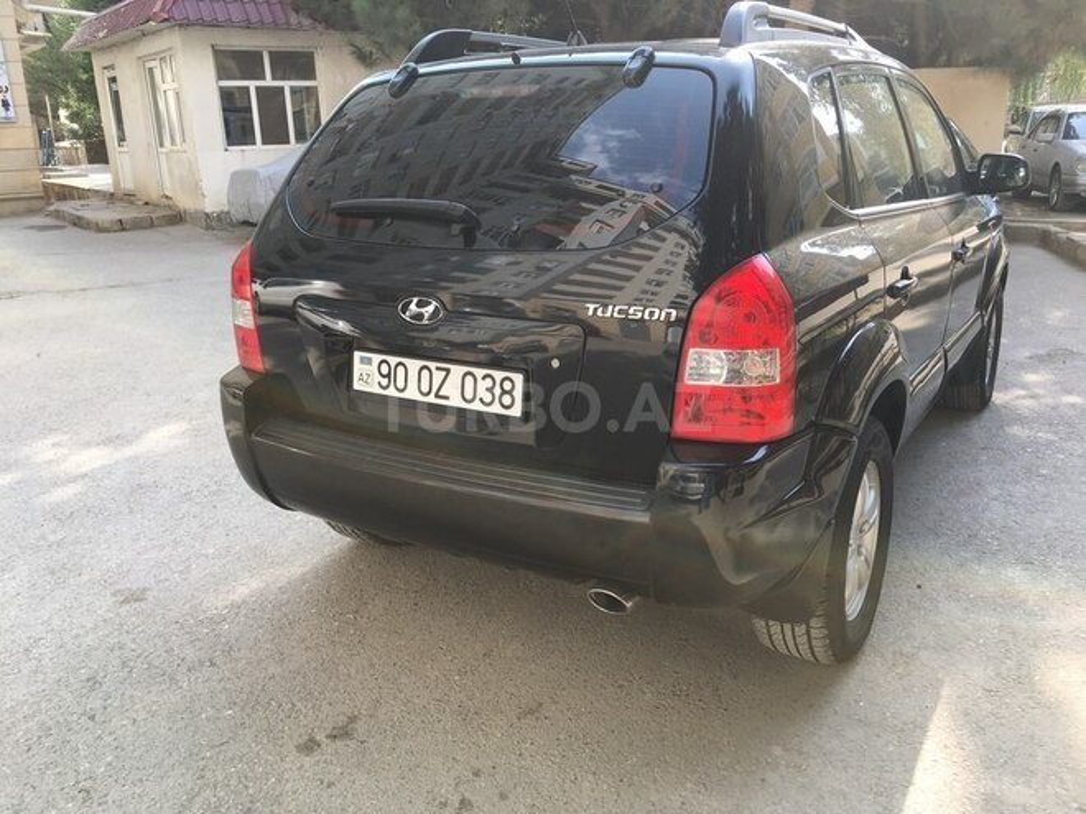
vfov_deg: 48.2
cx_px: 543
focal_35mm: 29
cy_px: 407
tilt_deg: -16.4
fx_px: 910
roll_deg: +0.8
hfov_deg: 61.7
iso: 25
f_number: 2.2
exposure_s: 1/314
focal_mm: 4.15
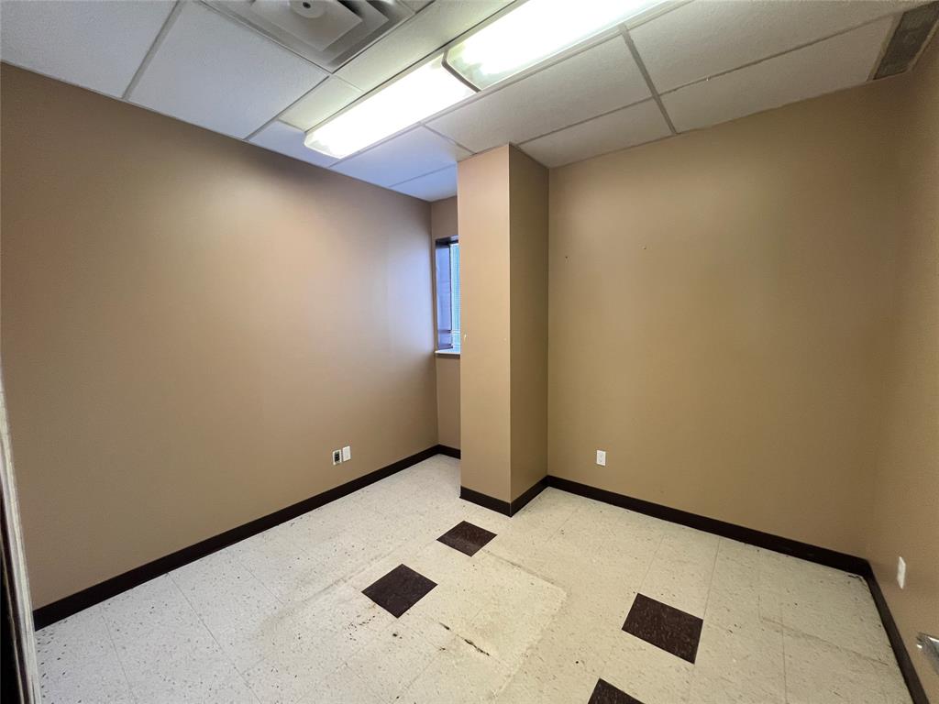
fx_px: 353
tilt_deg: -5.4
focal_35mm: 13
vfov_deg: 89.9
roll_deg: +0.5
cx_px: 470
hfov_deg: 106.2
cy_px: 352
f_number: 1.8
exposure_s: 1/60
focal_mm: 1.57
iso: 200
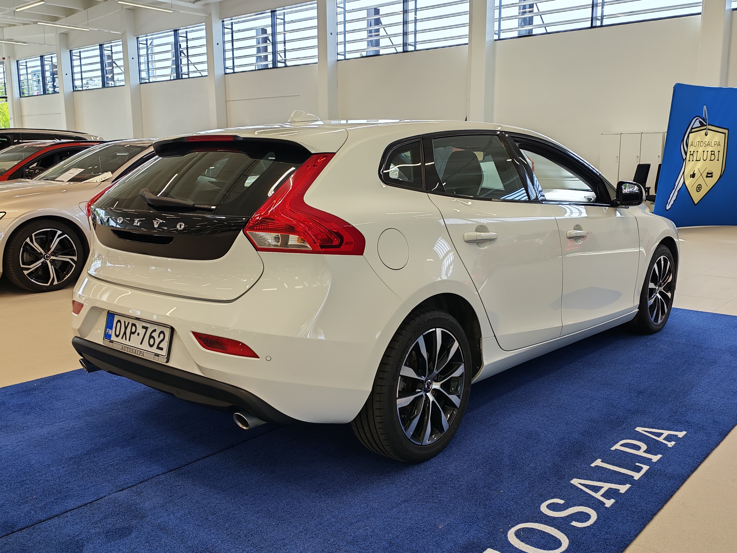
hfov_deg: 54.0
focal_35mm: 34
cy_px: 276
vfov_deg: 41.8
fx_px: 724
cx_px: 368
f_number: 1.9
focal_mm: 6.12
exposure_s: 1/100
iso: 100
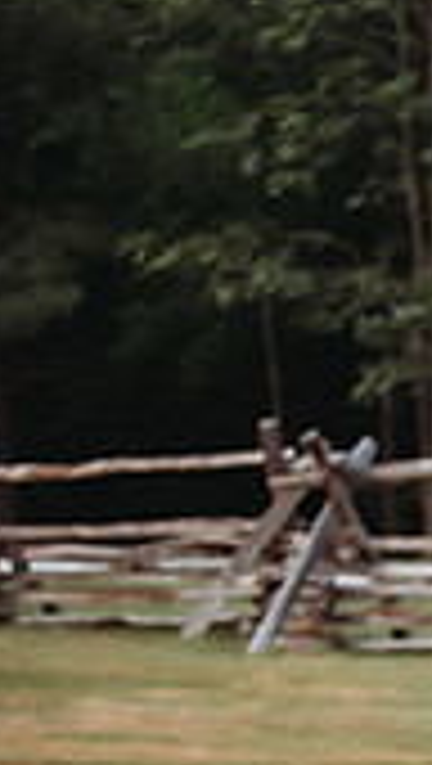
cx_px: 1269
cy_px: 551
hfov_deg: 4.7
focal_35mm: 250
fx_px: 5076
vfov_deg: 8.6
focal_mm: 70
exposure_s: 1/250
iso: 1000
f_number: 2.8
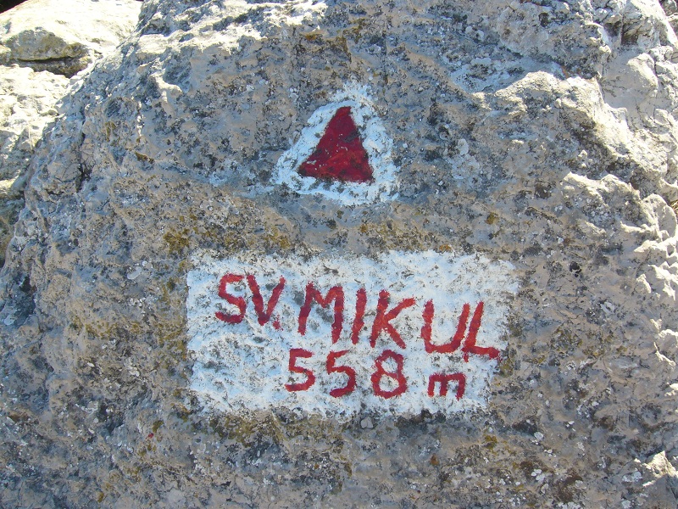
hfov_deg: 52.6
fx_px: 686
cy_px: 254
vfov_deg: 40.7
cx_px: 339
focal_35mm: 35
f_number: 5.6
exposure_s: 1/125
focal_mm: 5.8
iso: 80
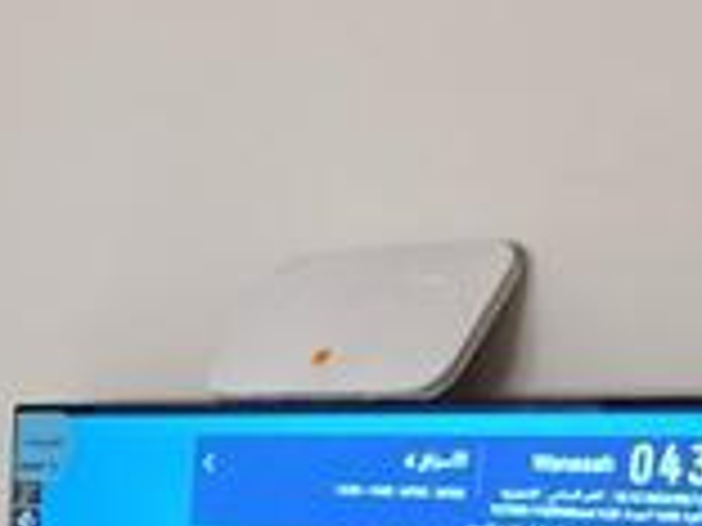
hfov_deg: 18.5
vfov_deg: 14.4
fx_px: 1906
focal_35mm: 94
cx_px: -344
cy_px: 850
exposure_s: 1/50
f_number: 1.6
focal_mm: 6.14
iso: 1250
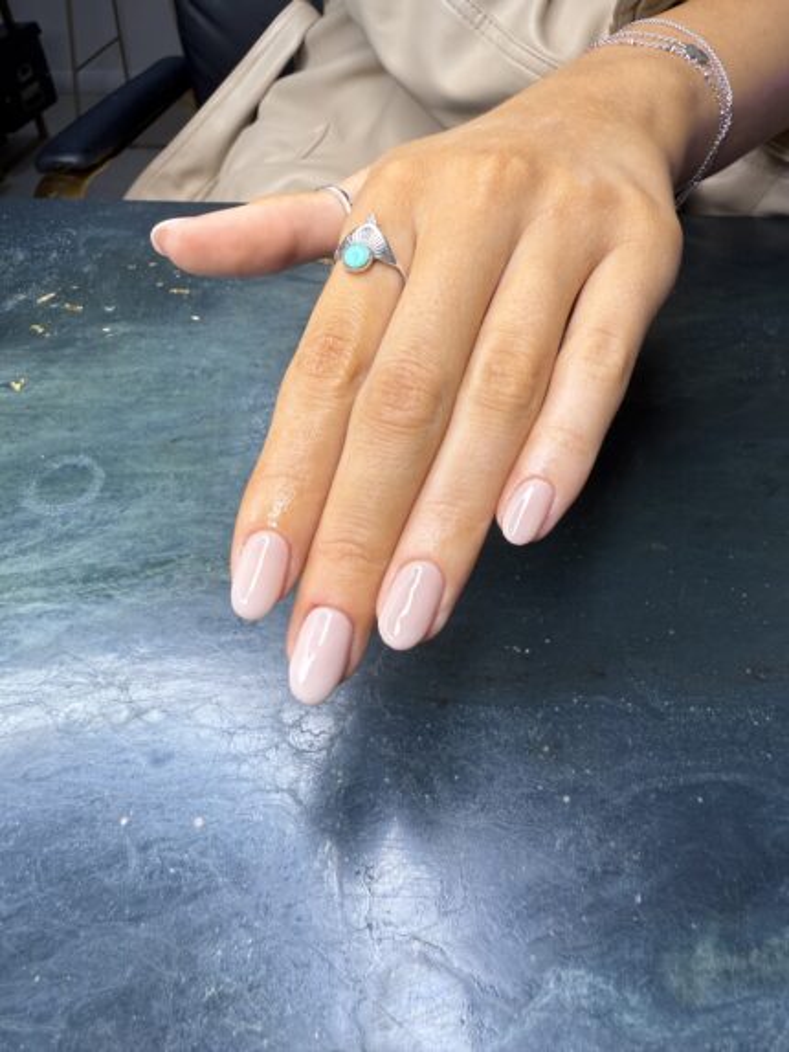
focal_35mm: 24
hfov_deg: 56.8
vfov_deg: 71.6
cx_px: 394
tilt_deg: -40.8
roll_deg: +2.1
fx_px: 729
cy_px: 526
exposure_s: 1/99
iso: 50
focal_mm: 2.22
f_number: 2.2
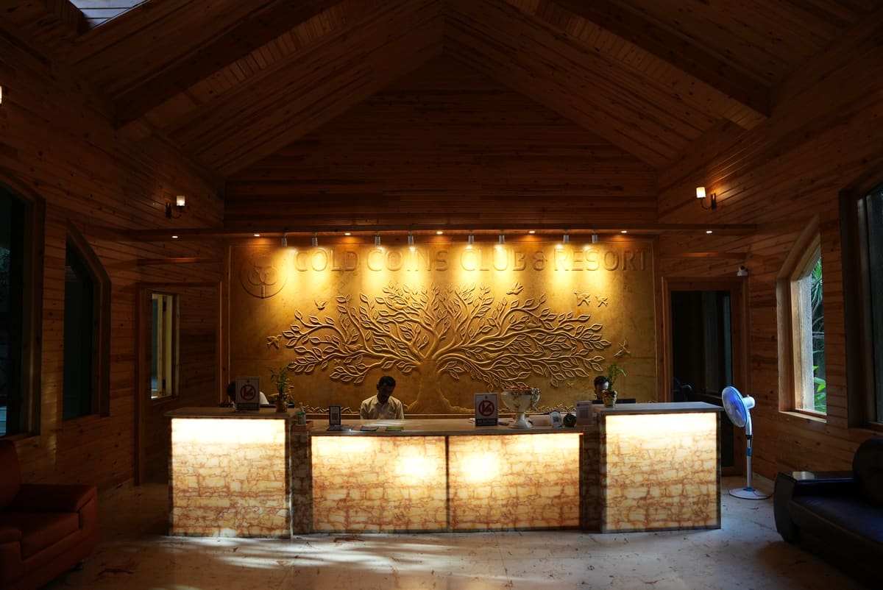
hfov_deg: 66.6
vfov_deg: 47.4
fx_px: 673
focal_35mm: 27
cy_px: 295
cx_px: 442
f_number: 2.8
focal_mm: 27.4
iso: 1250
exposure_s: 1/160
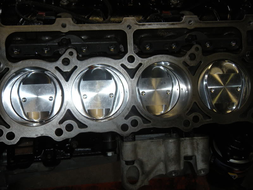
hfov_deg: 34.9
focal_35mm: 55
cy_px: 95
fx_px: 402
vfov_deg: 26.6
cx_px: 126
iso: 200
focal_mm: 9.2
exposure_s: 1/60
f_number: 4.2
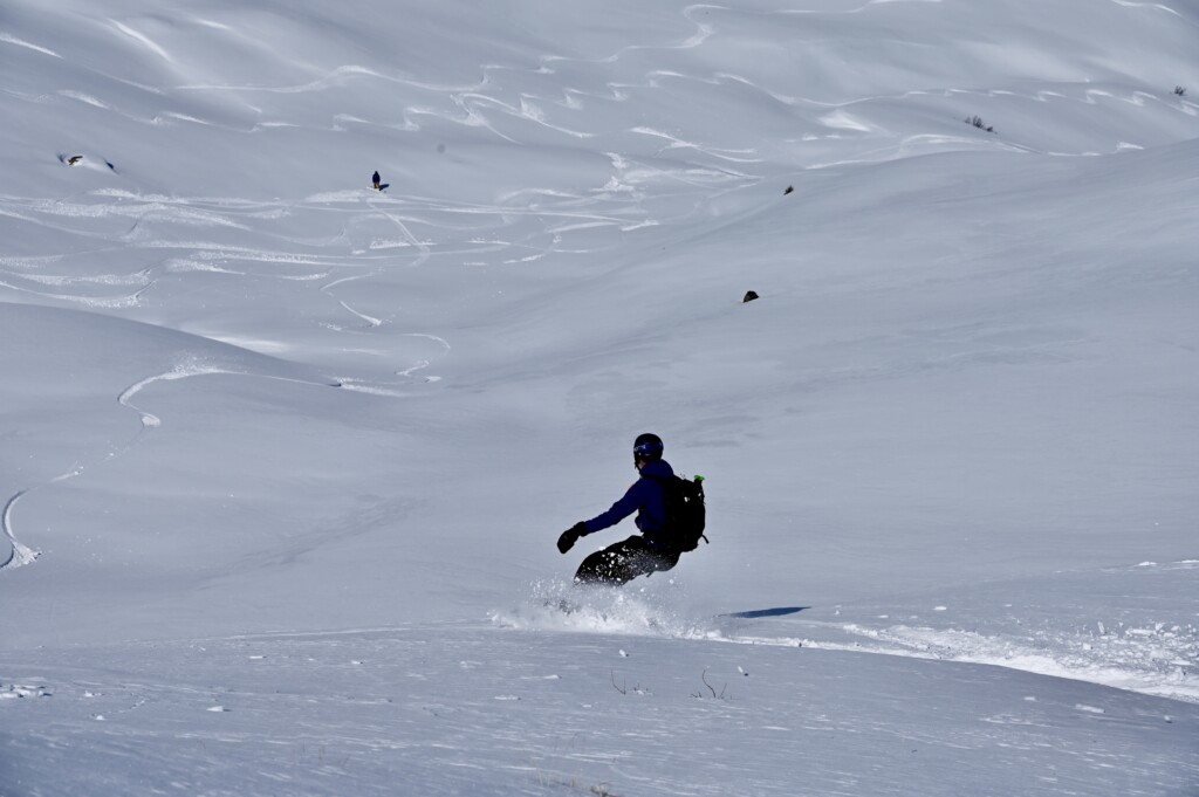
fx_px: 3062
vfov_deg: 14.8
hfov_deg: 22.2
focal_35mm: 92
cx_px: 600
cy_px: 398
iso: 100
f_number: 11
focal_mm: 92
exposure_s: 1/1000
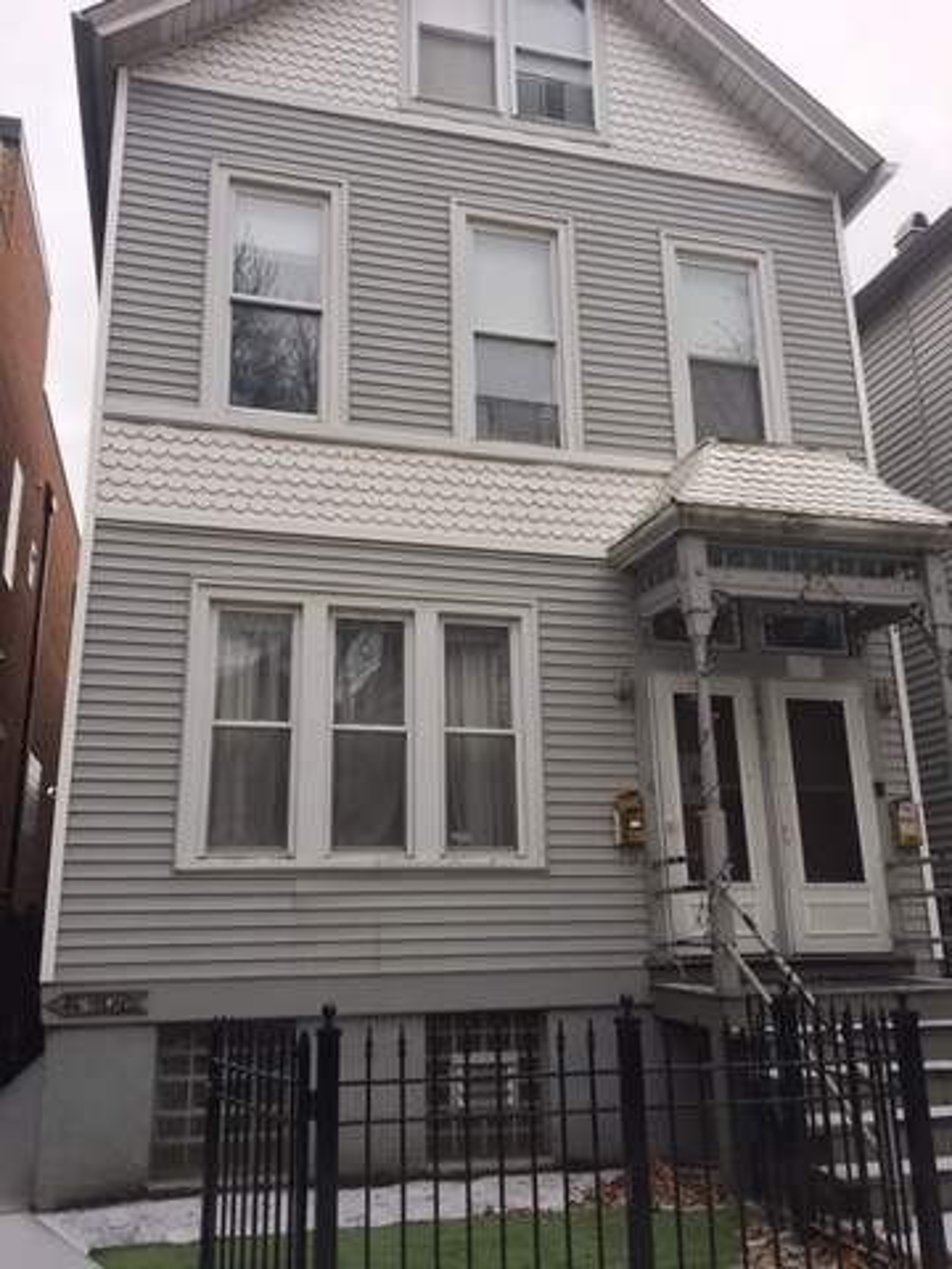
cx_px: 476
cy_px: 634
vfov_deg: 61.7
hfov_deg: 48.2
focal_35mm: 29
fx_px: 1063
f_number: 2.2
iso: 25
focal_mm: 4.15
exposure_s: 1/126
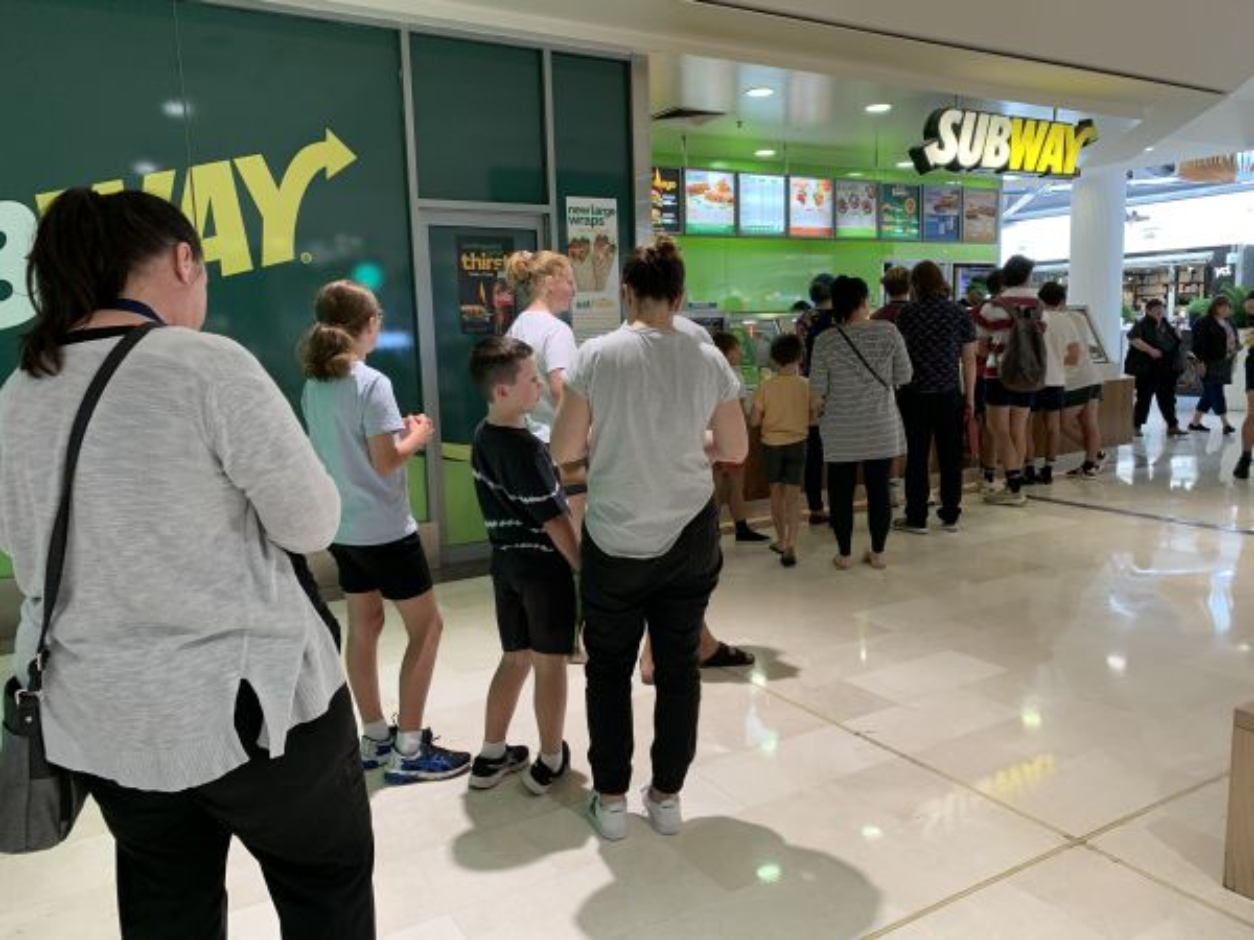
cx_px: 627
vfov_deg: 53.1
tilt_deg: -8.0
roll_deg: +1.8
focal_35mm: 26
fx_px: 942
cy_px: 470
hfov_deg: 67.3
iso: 64
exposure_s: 1/50
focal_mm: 4.25
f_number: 1.8
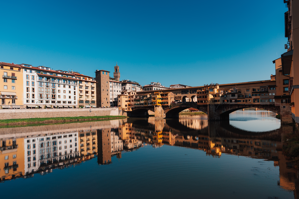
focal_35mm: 21
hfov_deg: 81.2
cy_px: 100
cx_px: 150
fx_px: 174
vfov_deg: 59.5
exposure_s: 1/1600
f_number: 4
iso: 100
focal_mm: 21
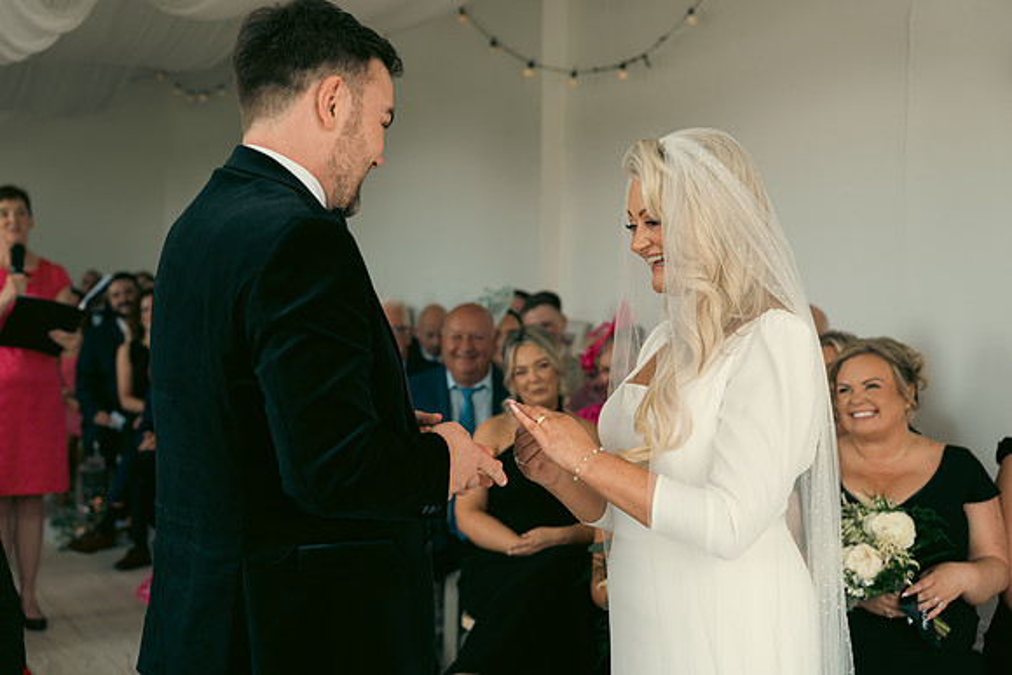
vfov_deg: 26.0
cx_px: 506
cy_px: 338
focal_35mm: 52
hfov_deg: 38.2
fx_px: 1462
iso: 250
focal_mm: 52
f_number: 3.5
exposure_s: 1/160
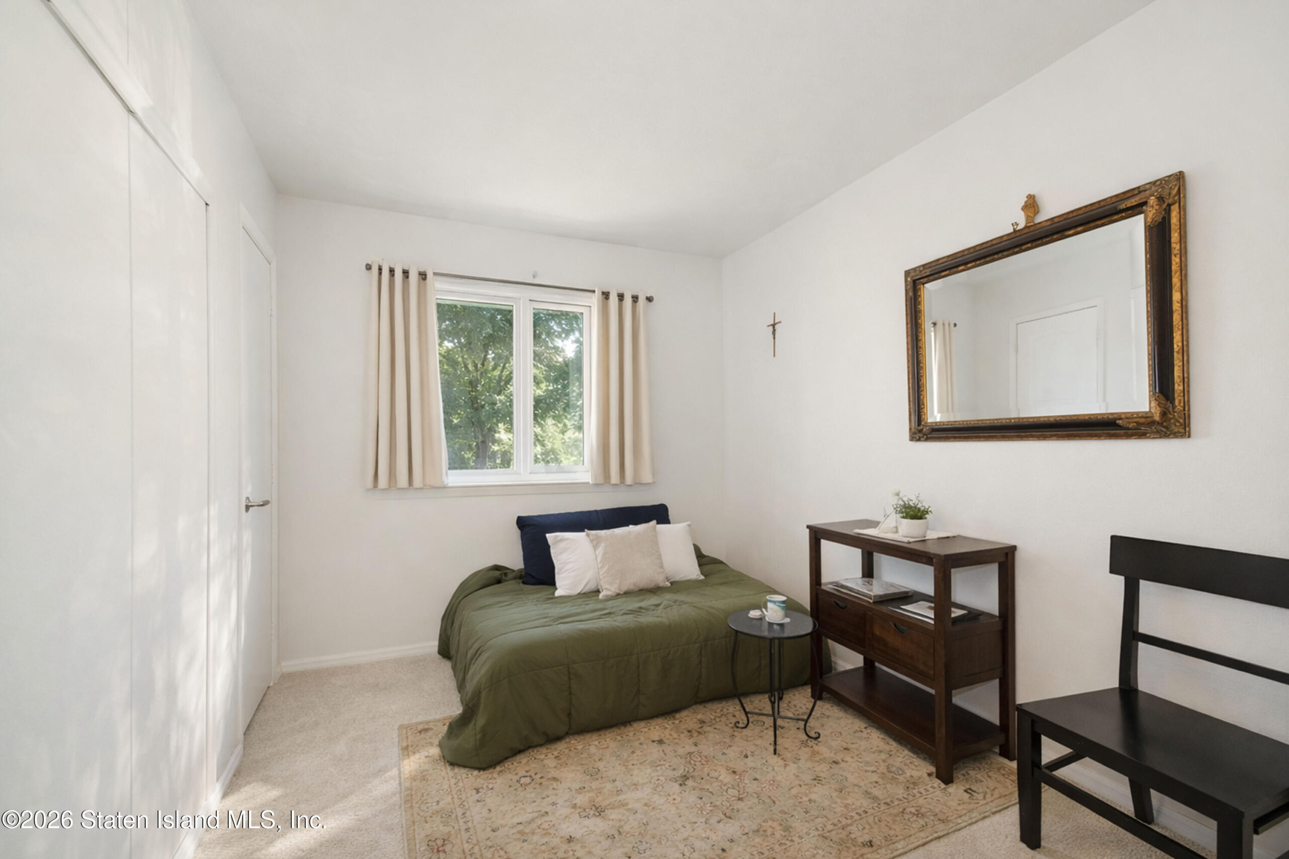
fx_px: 537
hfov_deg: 100.4
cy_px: 430
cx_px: 644
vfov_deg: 77.3
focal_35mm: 15
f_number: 7.1
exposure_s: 1/200
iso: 1600
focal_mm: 10
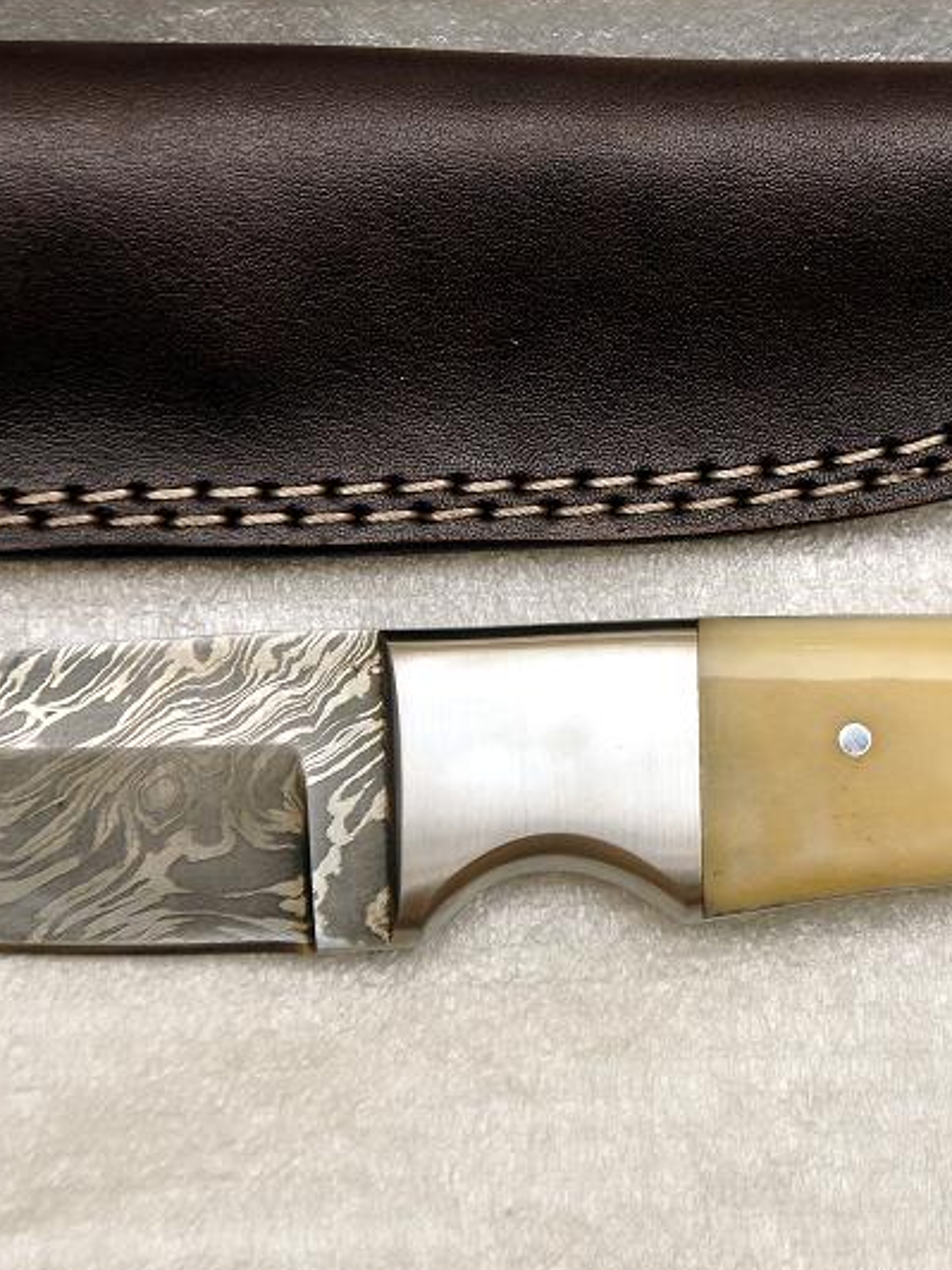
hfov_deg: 8.2
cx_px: 451
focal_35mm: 180
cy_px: 551
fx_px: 6600
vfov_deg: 11.0
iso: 400
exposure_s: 1/60
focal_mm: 62
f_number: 10
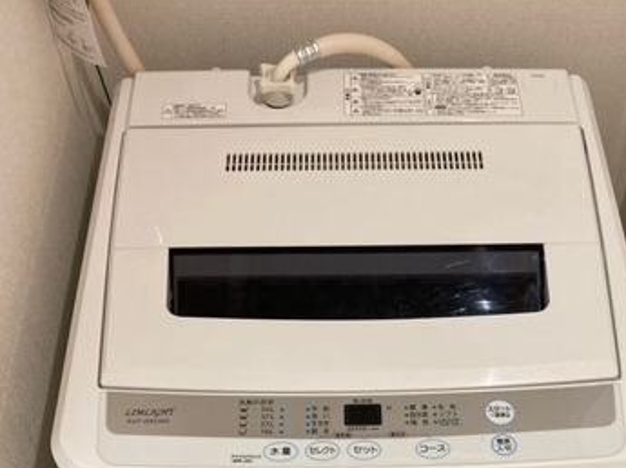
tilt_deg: -55.4
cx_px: 377
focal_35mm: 52
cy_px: 430
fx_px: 939
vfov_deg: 26.9
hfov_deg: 36.7
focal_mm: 3.99
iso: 80
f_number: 1.8
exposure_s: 1/50
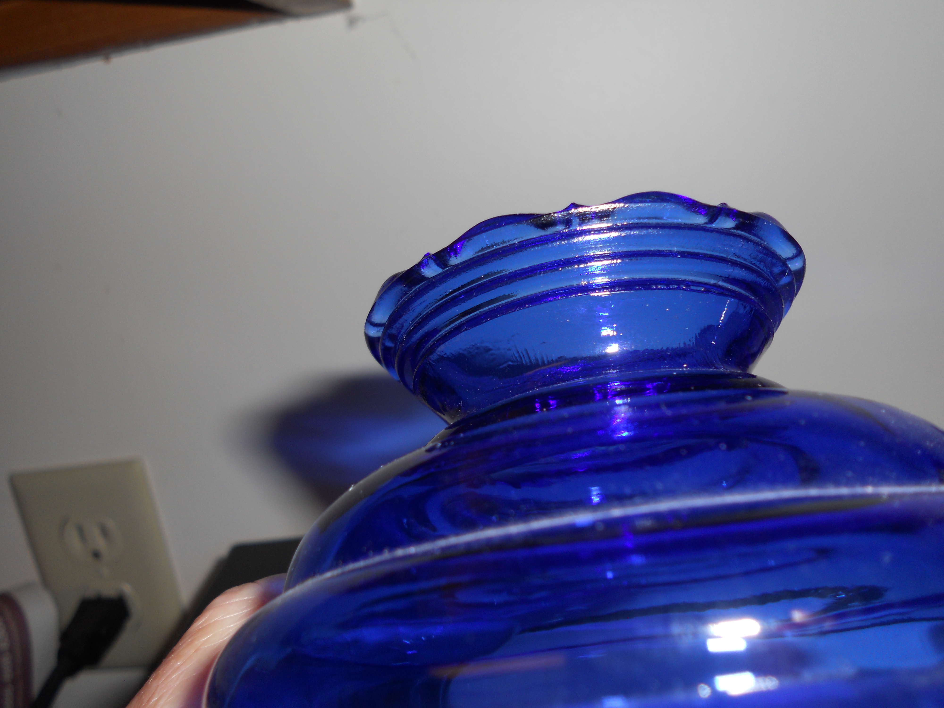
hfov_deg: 56.8
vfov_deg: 44.2
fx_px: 873
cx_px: 472
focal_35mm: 32
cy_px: 354
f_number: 8.8
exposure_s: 1/25
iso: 80
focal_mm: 5.8
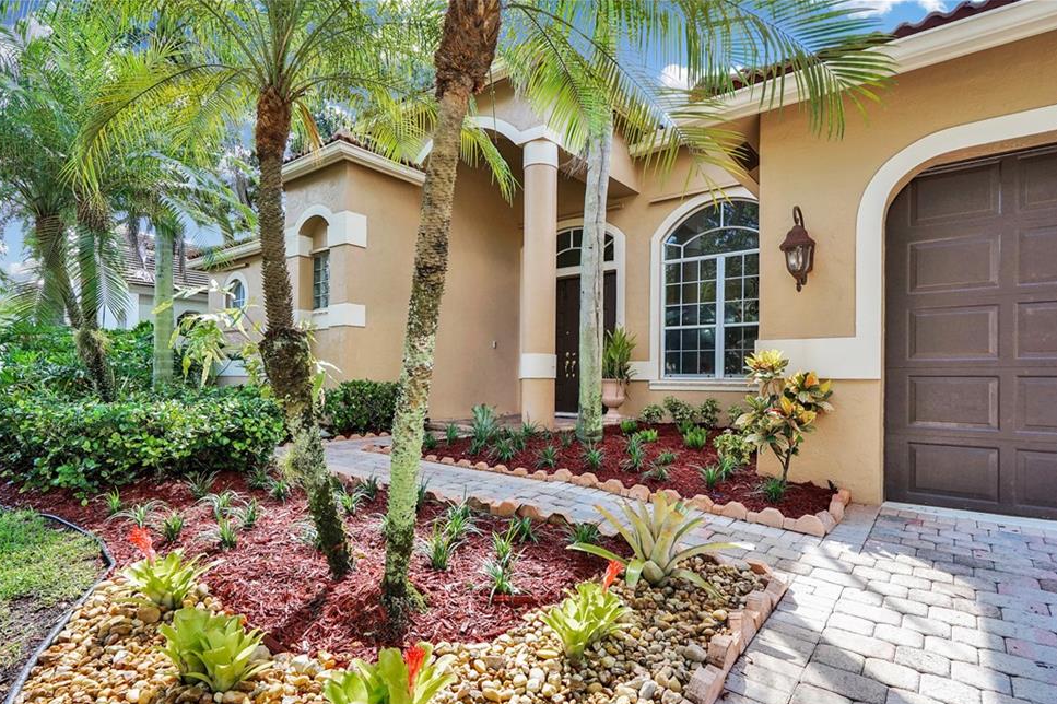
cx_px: 514
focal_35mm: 18
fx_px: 528
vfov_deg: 67.3
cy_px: 372
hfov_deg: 90.0
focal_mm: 17
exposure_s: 1/100
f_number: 11
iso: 500
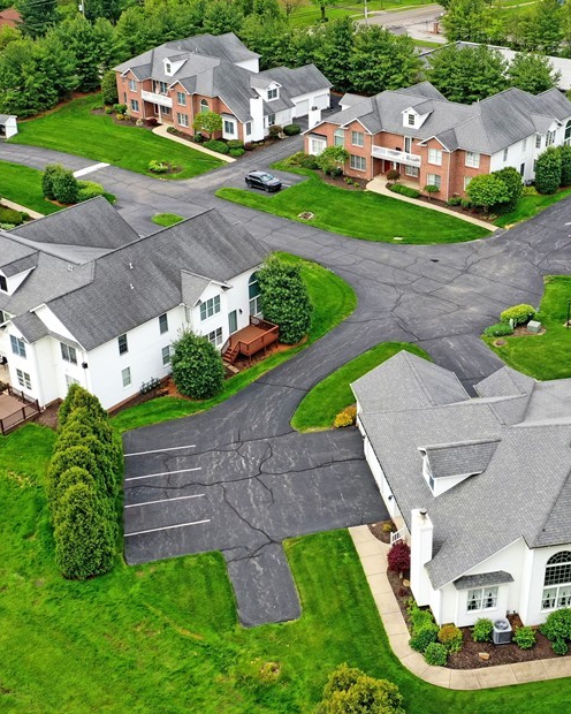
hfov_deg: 32.7
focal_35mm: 46
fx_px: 972
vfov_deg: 40.3
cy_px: 317
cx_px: 287
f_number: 5
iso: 100
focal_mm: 10.26
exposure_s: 1/200
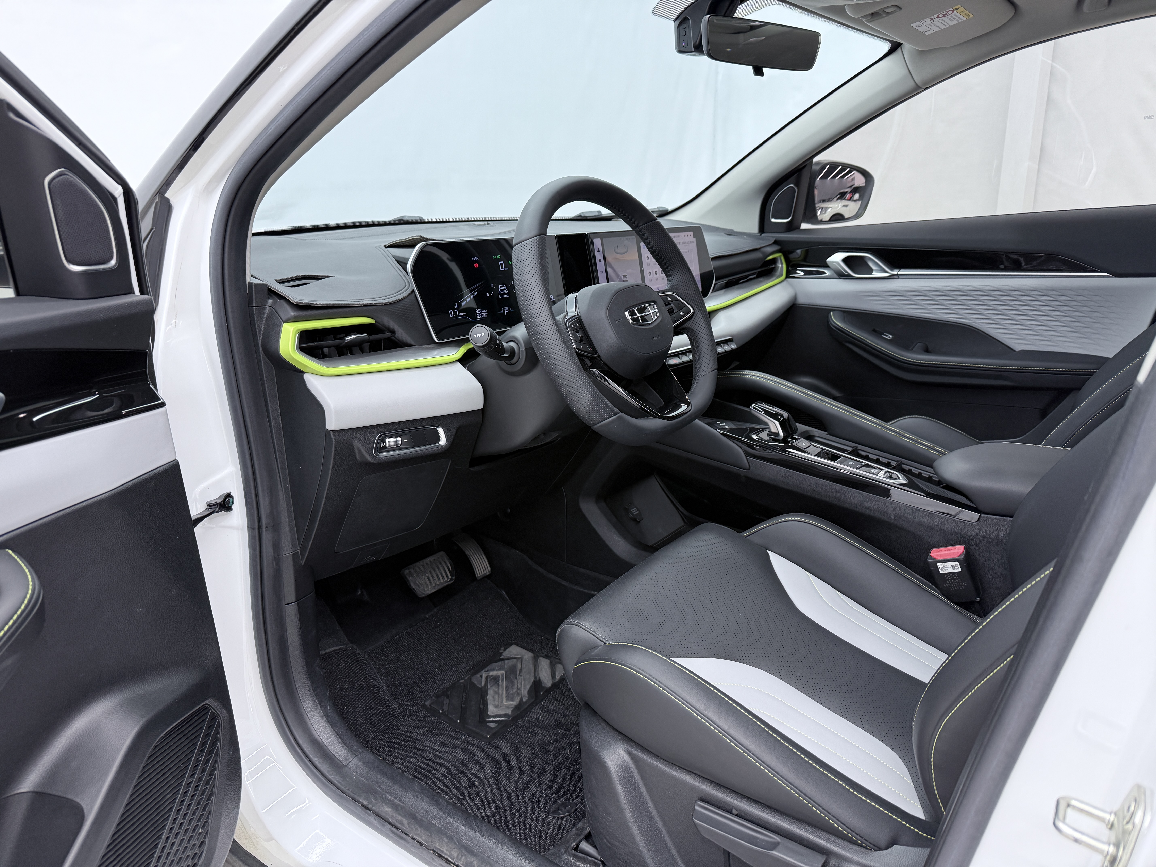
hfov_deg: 71.6
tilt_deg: -15.7
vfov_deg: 56.8
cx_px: 578
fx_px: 801
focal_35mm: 24
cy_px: 434
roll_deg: +0.7
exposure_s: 1/100
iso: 160
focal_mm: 6.76
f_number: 1.78
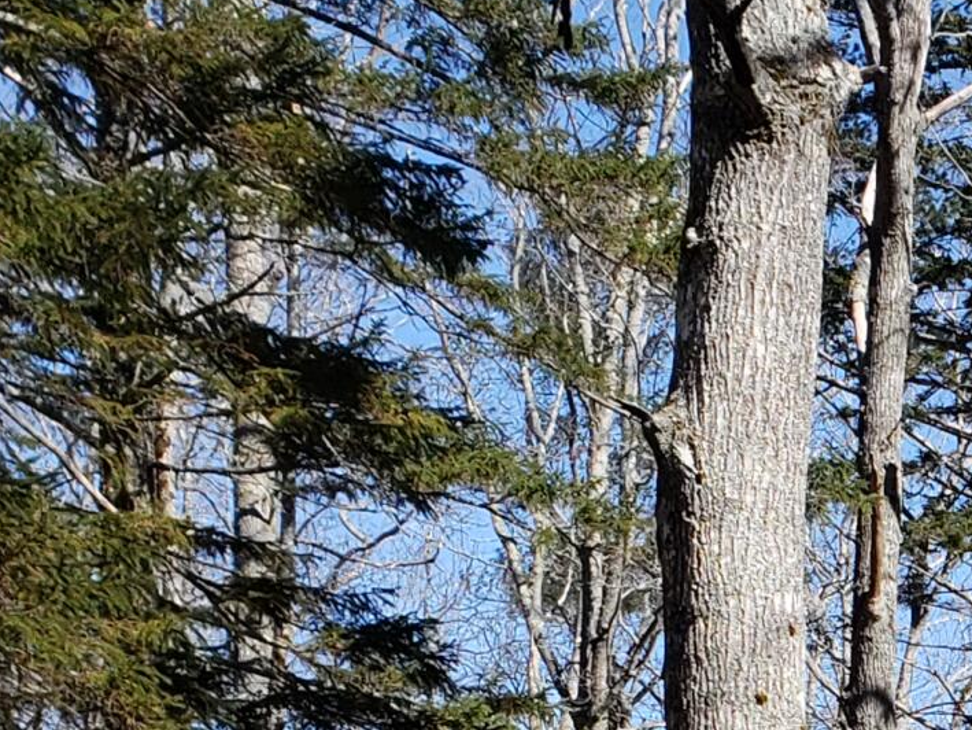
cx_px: 1737
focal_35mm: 110
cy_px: 1441
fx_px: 3089
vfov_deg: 12.0
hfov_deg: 15.4
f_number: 2.4
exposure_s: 1/838
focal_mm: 4.3
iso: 50
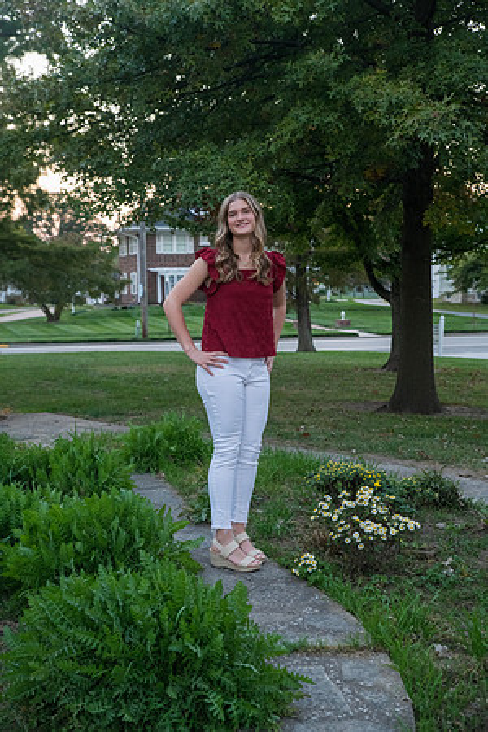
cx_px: 244
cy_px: 366
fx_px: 1118
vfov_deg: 36.2
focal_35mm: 55
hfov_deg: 24.6
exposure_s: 1/160
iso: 2000
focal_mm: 55
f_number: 4.5
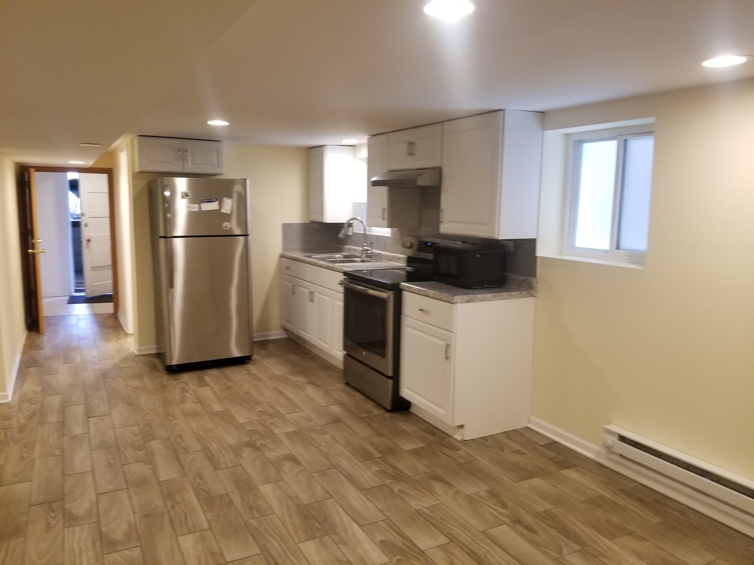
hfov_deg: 67.3
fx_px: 566
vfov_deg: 53.1
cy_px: 282
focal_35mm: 26
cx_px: 377
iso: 200
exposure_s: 1/60
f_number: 1.7
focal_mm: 4.25
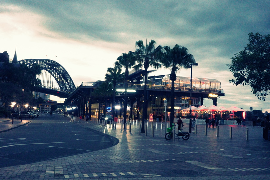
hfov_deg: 48.5
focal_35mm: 40
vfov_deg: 33.4
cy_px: 90
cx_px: 135
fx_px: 300
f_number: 16
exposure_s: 1/20
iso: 8000
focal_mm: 26
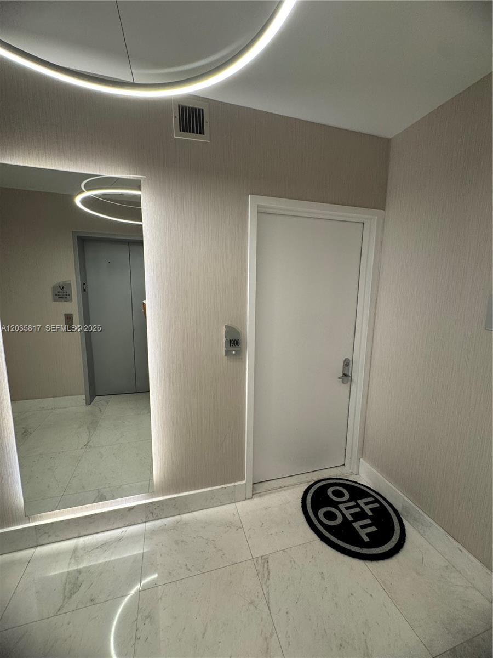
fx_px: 266
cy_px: 329
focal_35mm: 14
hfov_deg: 85.7
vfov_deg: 102.1
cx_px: 246
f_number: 2.2
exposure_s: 1/120
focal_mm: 2.22
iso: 160
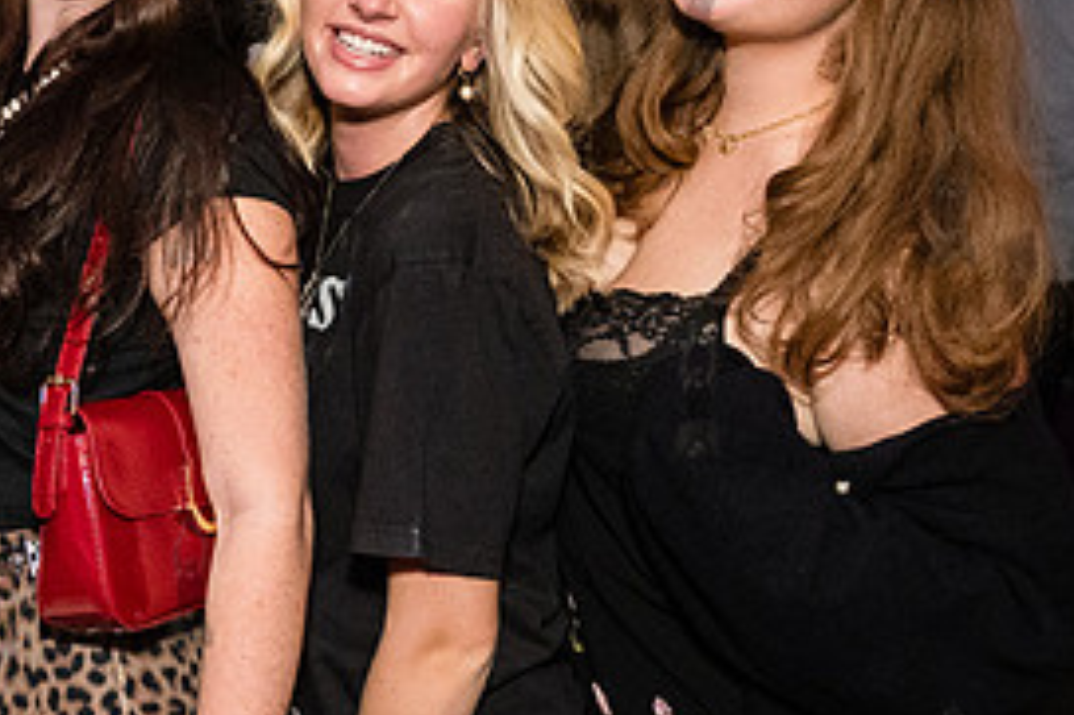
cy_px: 181
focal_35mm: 59
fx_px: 1759
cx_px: 265
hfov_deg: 33.3
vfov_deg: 22.8
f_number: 3.2
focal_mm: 24
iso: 12800
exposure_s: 1/320
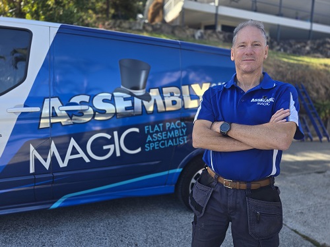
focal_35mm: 23
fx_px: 219
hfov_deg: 73.9
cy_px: 124
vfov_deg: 58.9
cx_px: 165
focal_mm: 6.3
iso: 12
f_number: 1.7
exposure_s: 1/117
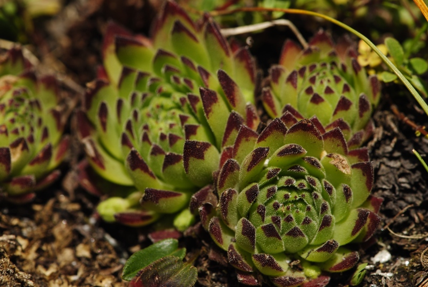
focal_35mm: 128
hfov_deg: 16.0
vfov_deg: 10.8
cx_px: 214
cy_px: 144
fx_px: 1518
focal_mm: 85
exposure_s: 1/250
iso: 100
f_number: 9
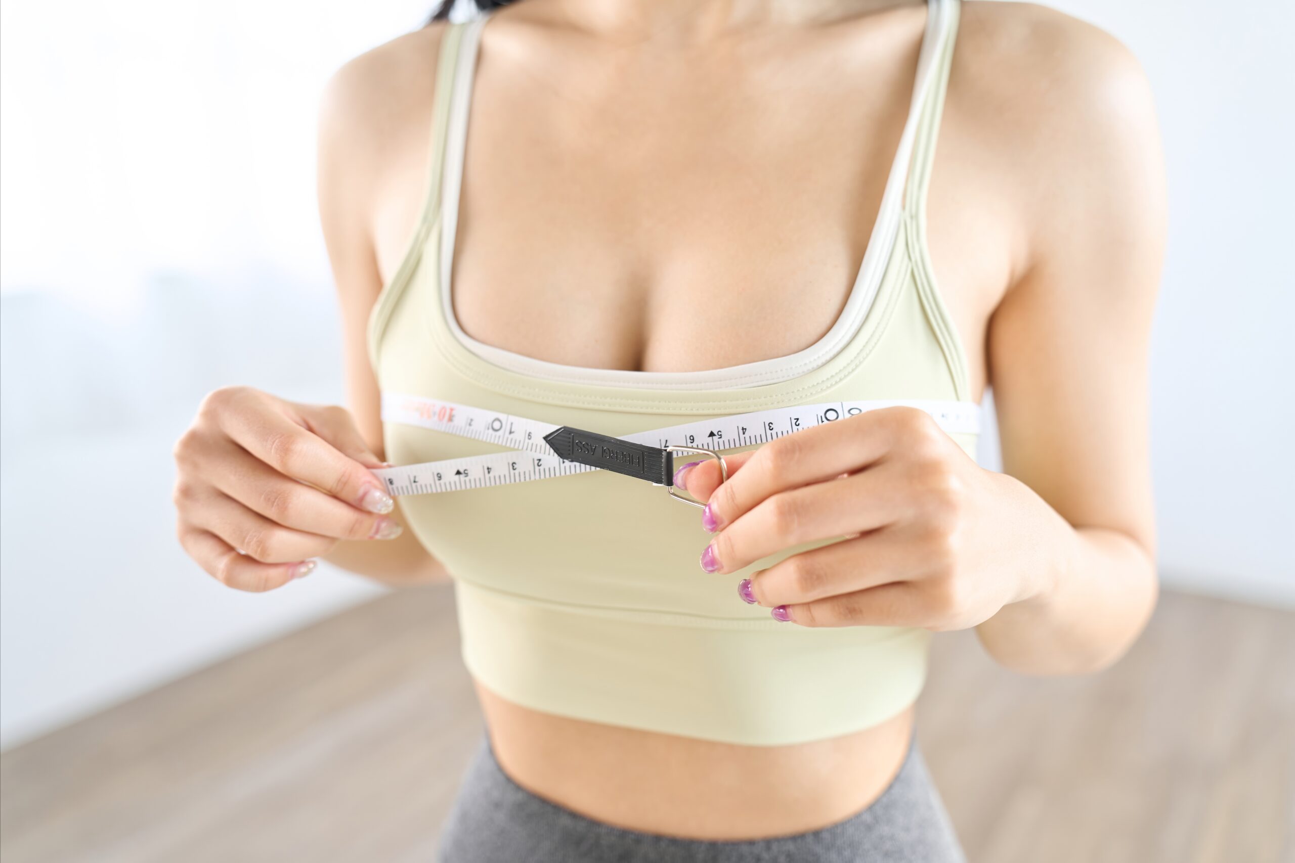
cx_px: 648
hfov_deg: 54.4
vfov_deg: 37.9
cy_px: 432
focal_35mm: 35
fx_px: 1259
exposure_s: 1/100
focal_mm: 35
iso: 250
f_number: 2.8
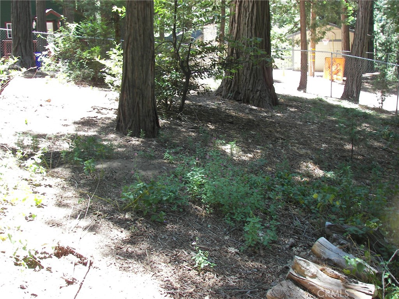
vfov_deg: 34.3
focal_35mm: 42
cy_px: 150
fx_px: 484
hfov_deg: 44.8
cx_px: 200
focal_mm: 6.9
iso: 50
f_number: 2.8
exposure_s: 1/40
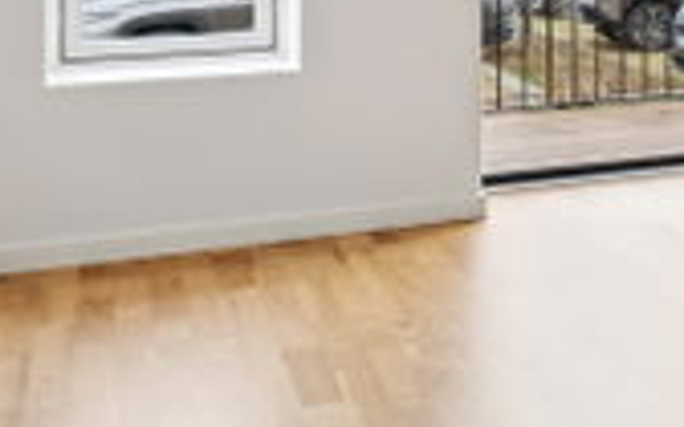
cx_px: 1181
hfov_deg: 19.5
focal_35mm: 83
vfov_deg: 14.8
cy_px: -183
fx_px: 1547
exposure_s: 1/8
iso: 800
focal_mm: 12.6
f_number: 7.1
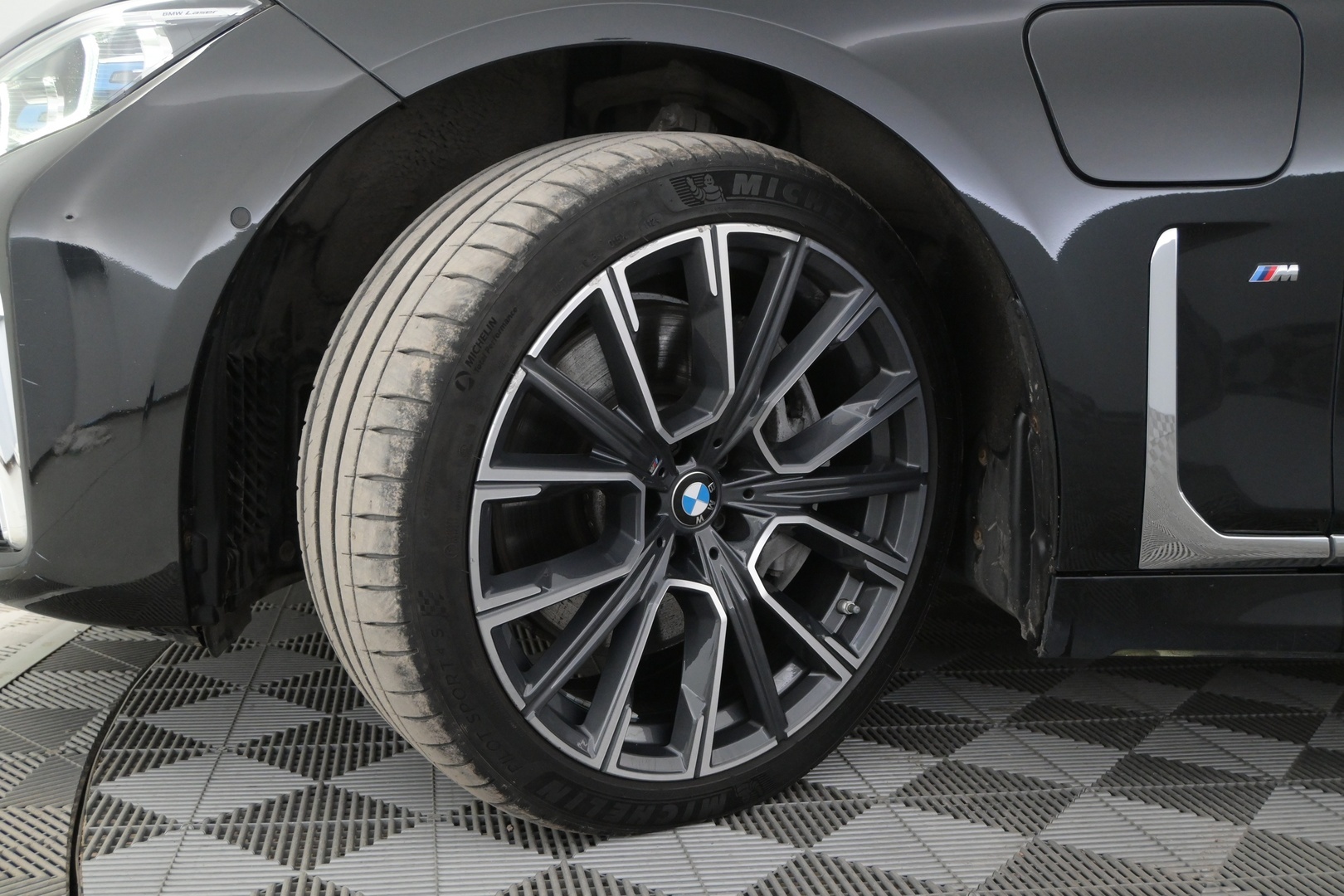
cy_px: 448
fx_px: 1288
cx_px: 672
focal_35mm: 34
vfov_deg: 38.4
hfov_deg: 55.1
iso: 2500
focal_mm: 23
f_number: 4.5
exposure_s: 1/80
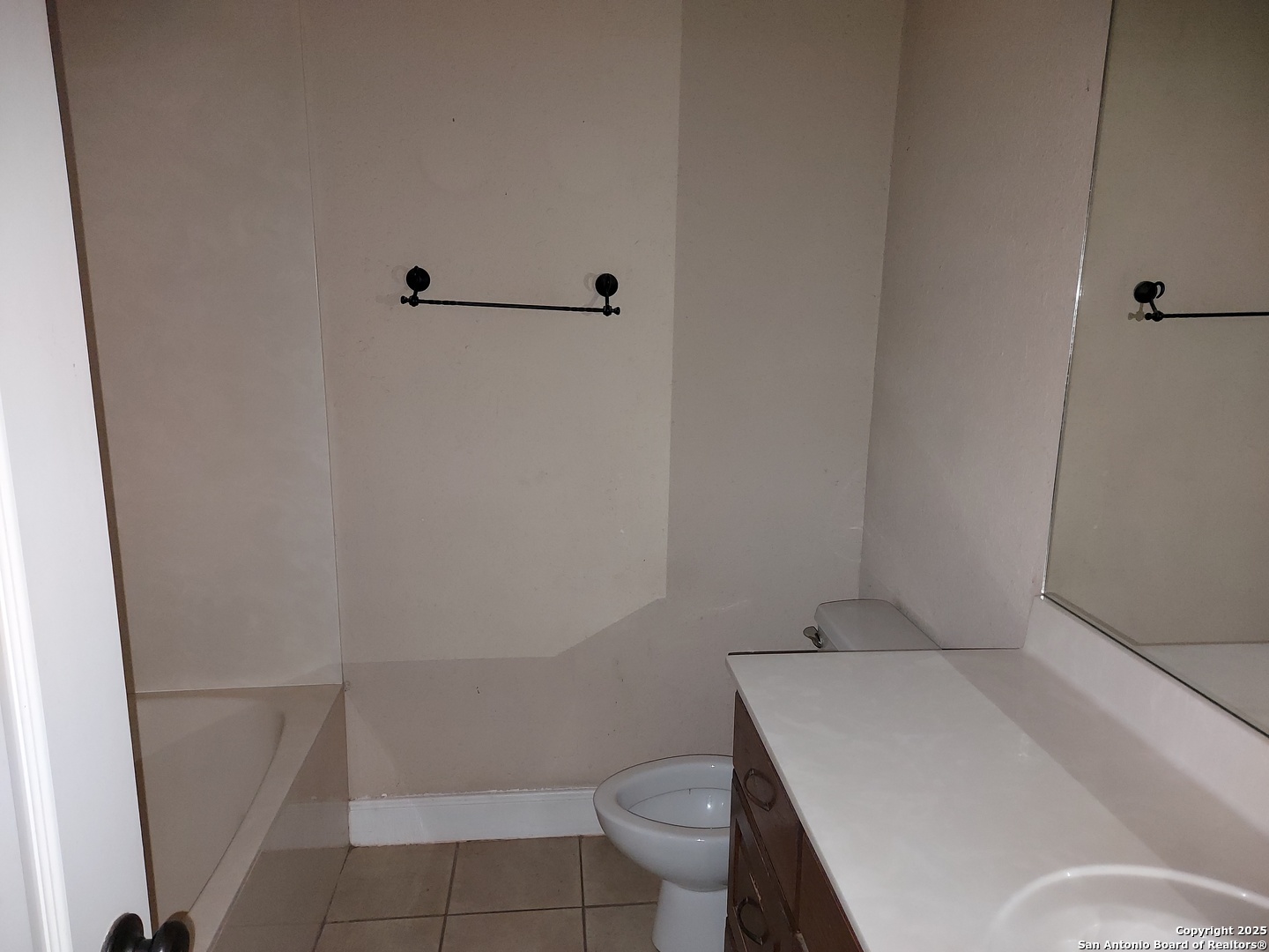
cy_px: 476
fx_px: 916
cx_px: 634
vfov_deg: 54.9
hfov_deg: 69.4
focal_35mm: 25
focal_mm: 4.6
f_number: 2
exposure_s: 1/30
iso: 250
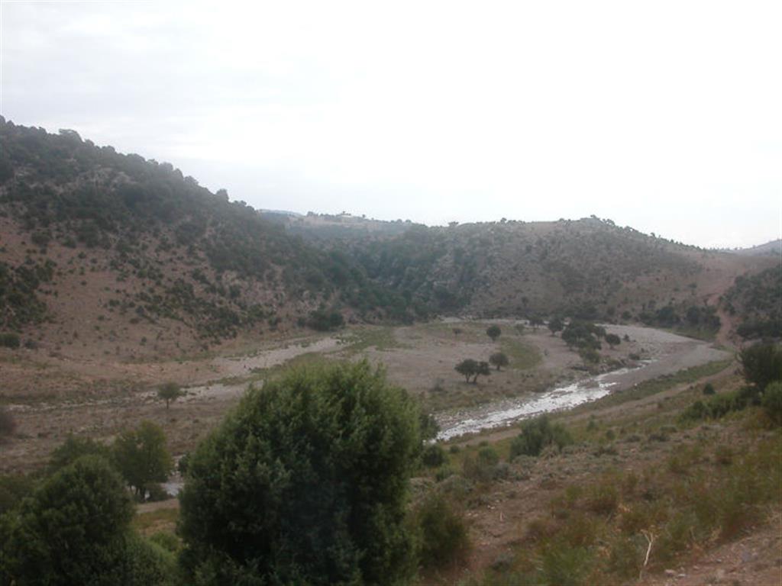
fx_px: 836
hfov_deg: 50.1
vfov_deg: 38.7
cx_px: 391
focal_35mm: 37
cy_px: 293
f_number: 4.5
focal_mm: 5.6
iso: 100
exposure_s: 1/391
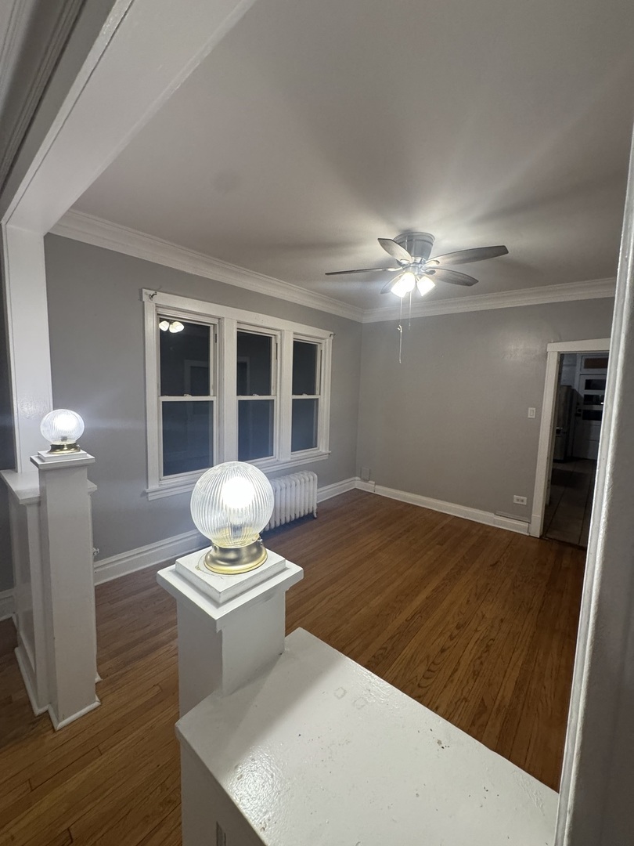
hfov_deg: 85.7
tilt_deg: -3.9
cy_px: 423
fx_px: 342
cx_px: 317
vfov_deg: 102.1
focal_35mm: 14
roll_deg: -0.7
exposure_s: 1/120
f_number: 2.2
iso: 320
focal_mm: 2.22
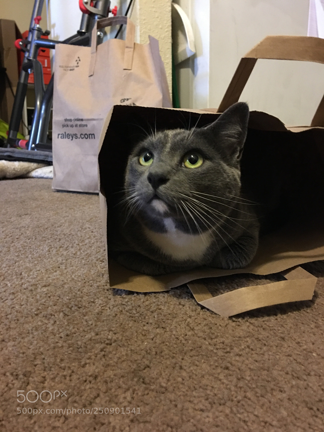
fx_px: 362
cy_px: 216
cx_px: 162
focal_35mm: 29
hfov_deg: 48.2
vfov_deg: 61.7
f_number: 2.2
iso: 125
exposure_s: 1/4
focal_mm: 4.15
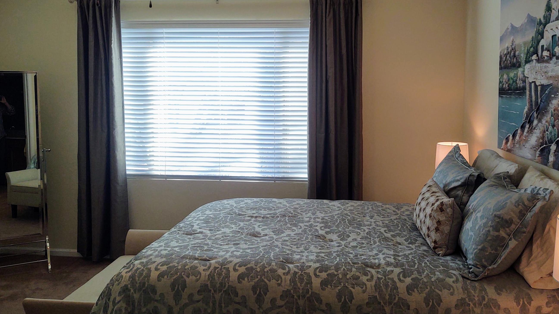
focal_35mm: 34
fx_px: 504
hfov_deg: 58.0
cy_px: 121
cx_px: 299
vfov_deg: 34.5
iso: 100
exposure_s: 1/123
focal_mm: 4.75
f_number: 1.7
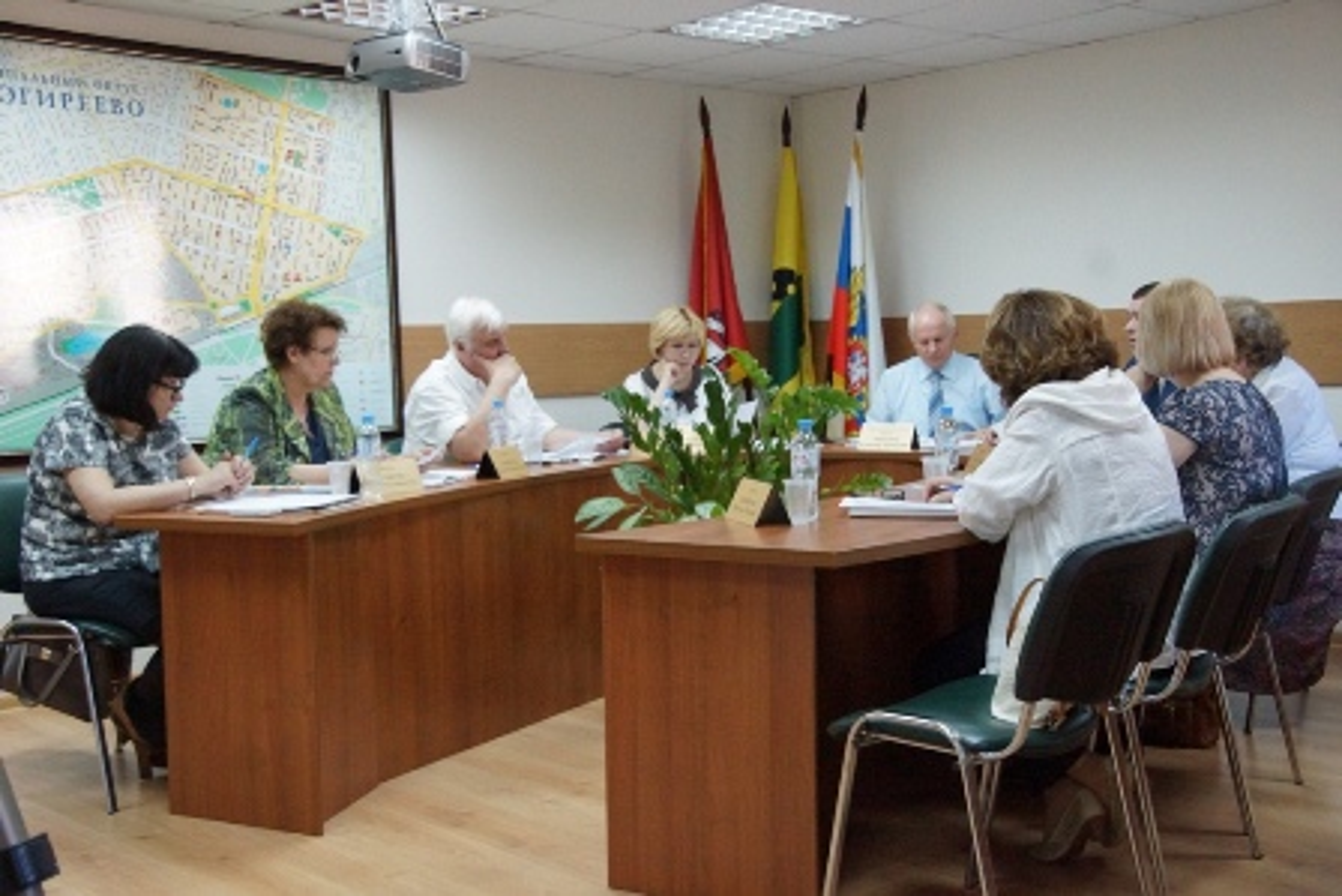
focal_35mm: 42
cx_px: 671
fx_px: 1566
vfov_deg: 31.9
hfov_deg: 46.4
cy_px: 448
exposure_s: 1/125
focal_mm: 28
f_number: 6.3
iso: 2500
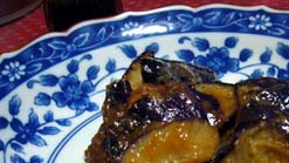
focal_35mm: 54
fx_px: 414
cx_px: 186
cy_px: 153
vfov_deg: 21.6
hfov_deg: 38.2
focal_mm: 5.8
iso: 80
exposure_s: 1/8
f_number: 2.8
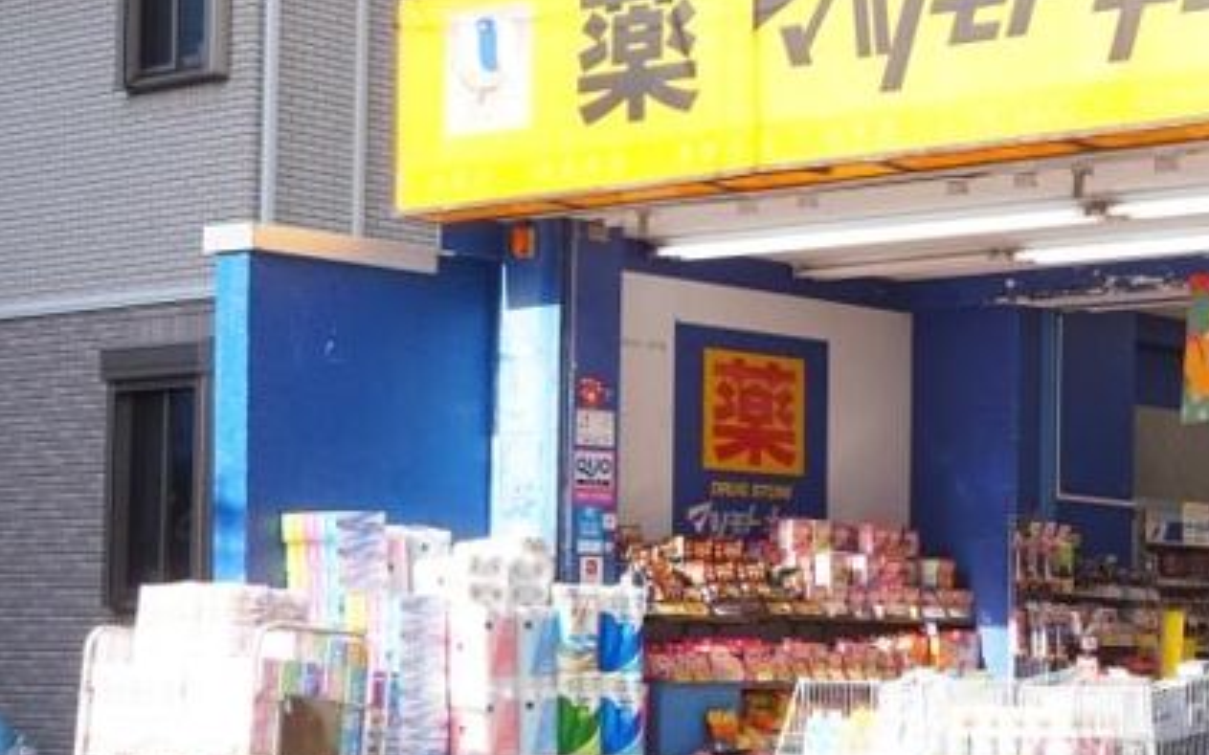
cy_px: 541
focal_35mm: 94
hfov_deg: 21.1
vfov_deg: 13.8
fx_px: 3102
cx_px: 1278
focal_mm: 27
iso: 100
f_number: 7.1
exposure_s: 1/80
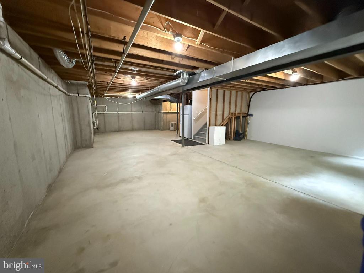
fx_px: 147
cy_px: 136
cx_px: 182
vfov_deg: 85.7
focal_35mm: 14
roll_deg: -0.2
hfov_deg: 102.1
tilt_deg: -8.4
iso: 1250
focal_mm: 2.22
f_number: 2.2
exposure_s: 1/60
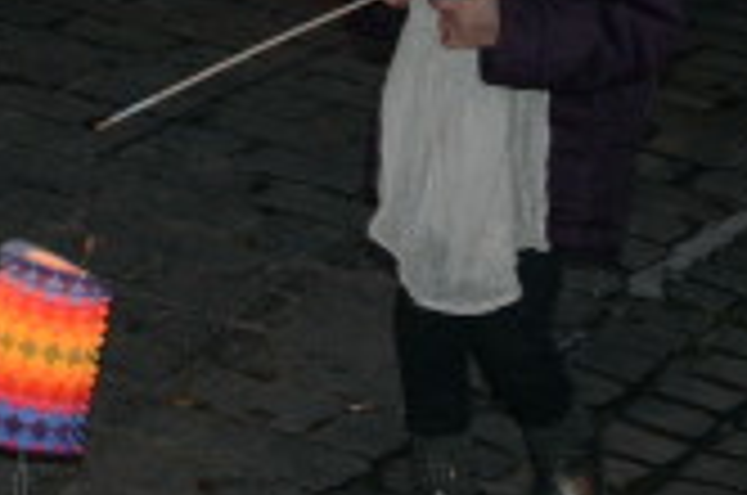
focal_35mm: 186
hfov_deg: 10.9
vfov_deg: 7.2
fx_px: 3852
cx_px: -135
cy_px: -380
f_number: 8
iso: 6400
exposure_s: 1/60
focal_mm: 44
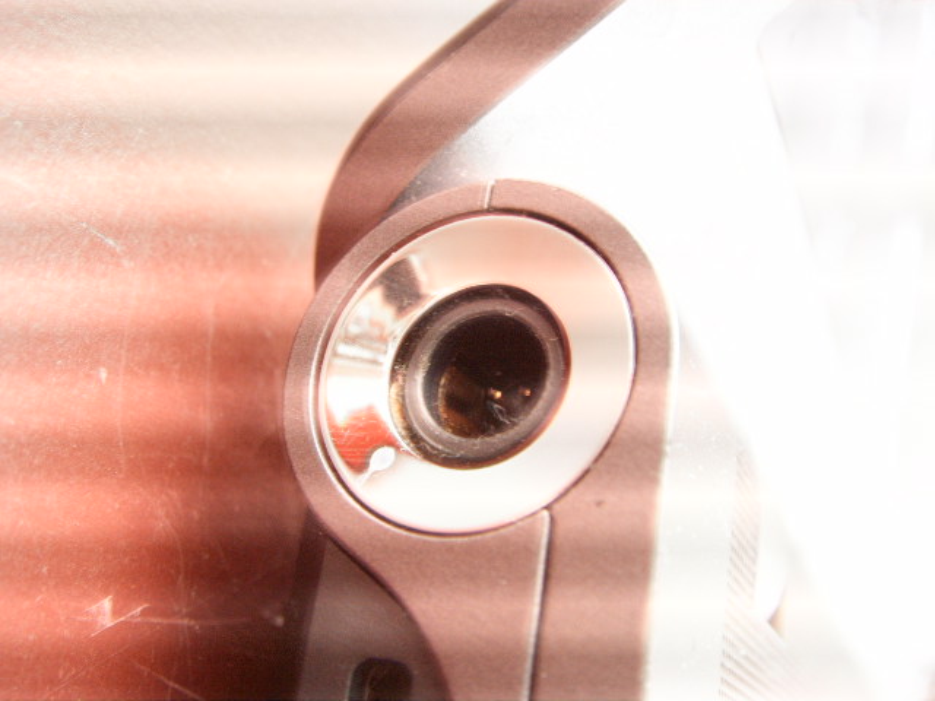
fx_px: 1053
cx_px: 468
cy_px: 350
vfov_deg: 36.8
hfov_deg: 47.9
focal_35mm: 39
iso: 152
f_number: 3.5
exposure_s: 1/20
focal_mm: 6.6
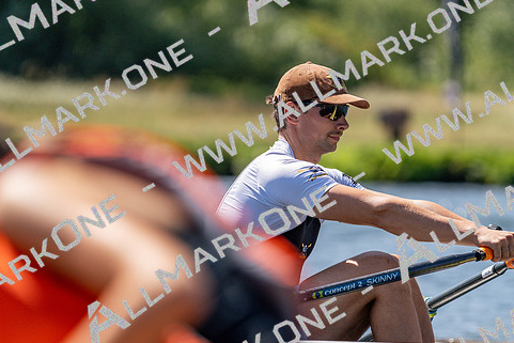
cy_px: 182
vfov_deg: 2.7
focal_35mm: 514
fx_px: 7341
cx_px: 305
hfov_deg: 4.0
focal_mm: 426
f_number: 6.3
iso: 400
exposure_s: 1/2000
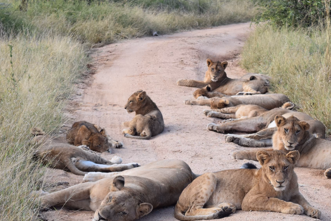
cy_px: 191
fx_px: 1341
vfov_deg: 9.4
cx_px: 212
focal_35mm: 146
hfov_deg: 14.1
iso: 400
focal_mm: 55
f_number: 8
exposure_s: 1/250
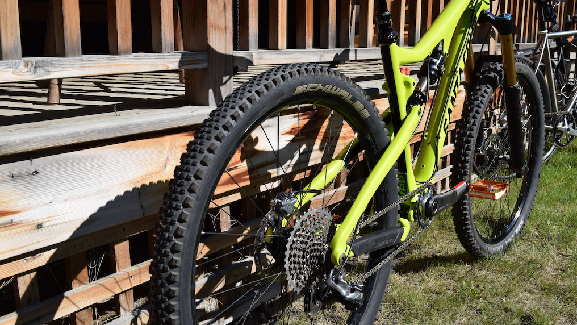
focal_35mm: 38
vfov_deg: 31.2
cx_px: 289
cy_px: 156
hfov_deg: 52.8
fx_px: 582
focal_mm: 24
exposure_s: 1/640
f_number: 8
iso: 200
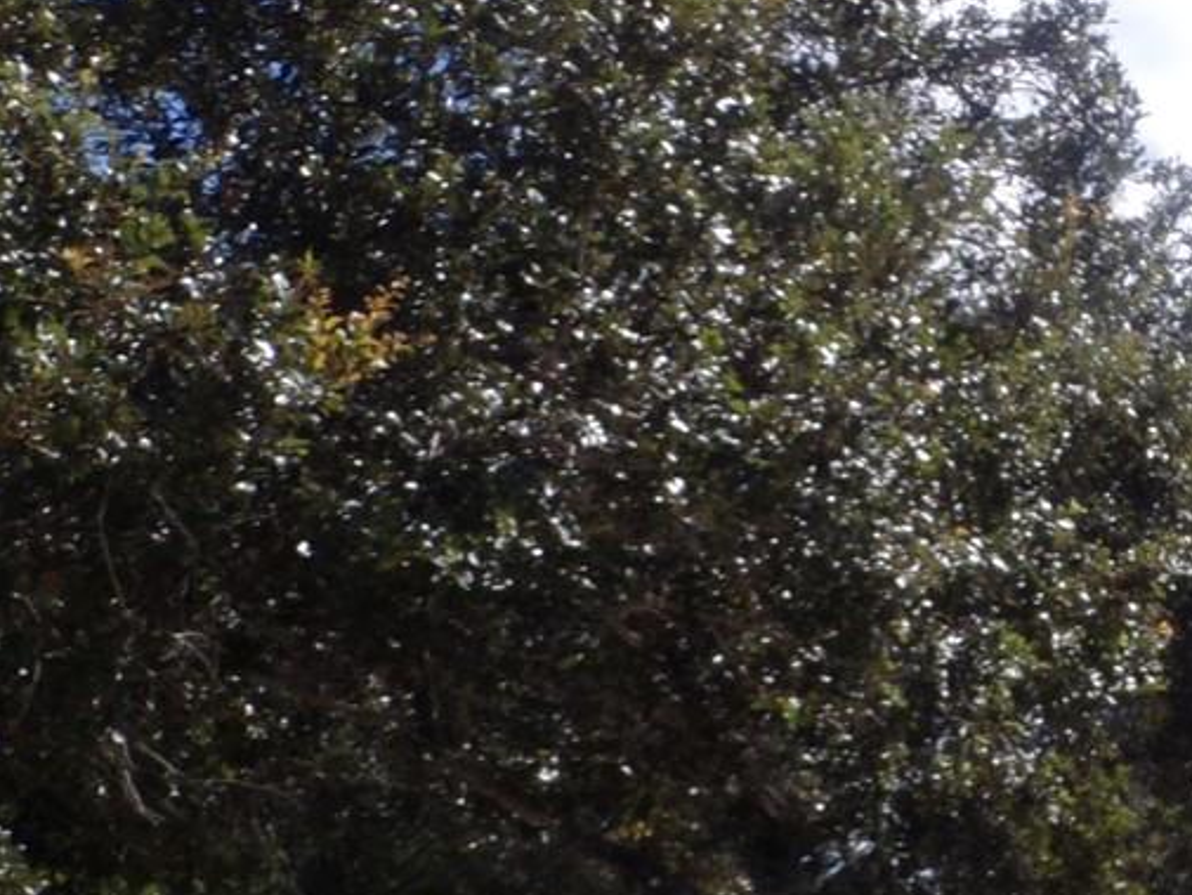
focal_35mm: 76
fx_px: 2618
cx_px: 1468
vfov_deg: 19.2
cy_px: 704
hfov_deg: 23.3
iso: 80
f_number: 5.8
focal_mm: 4.3
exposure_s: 1/400
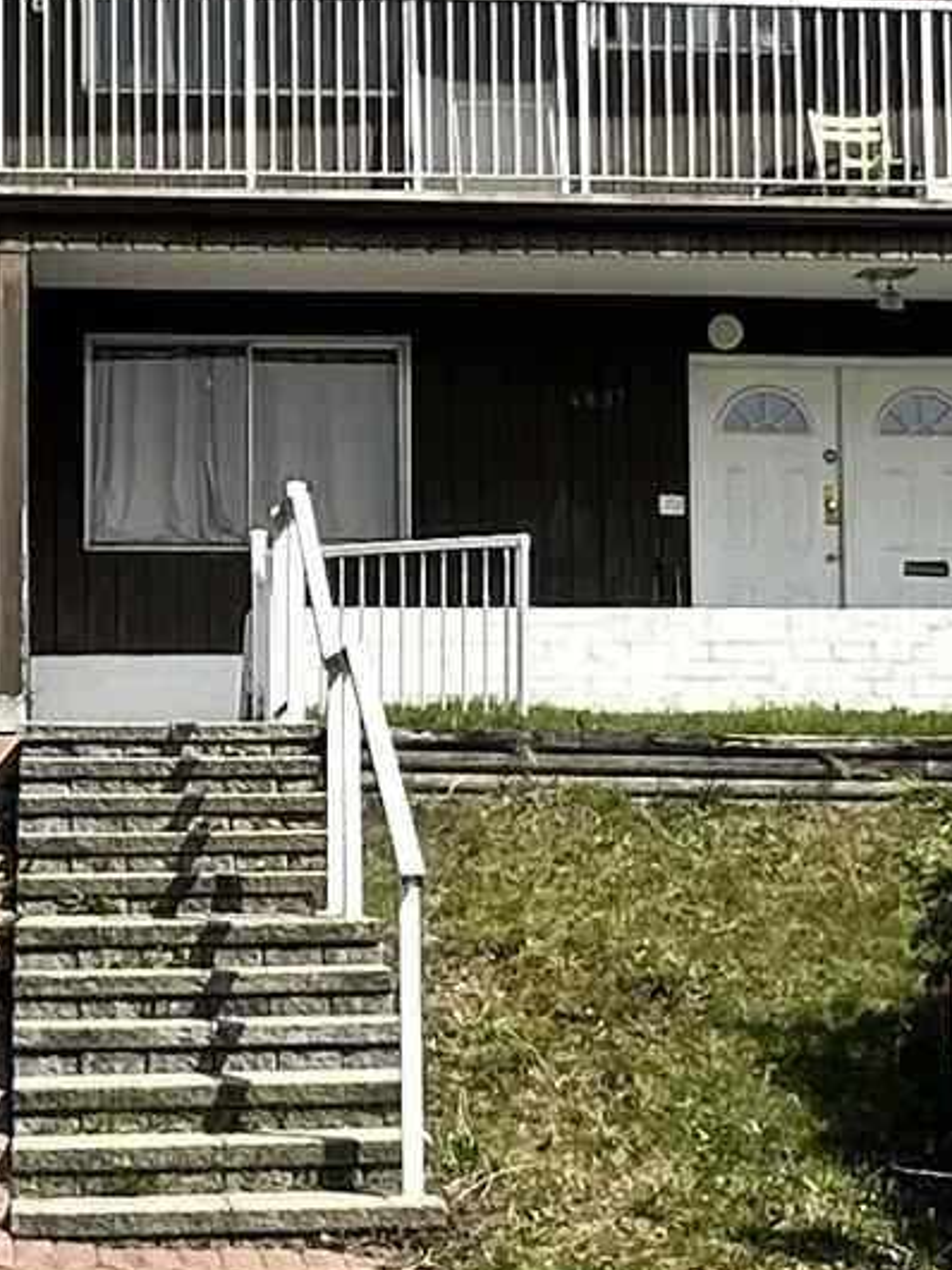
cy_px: 615
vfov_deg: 24.1
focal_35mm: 81
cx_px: 440
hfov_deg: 18.2
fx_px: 2971
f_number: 2.2
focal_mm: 2.22
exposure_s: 1/1689
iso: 40
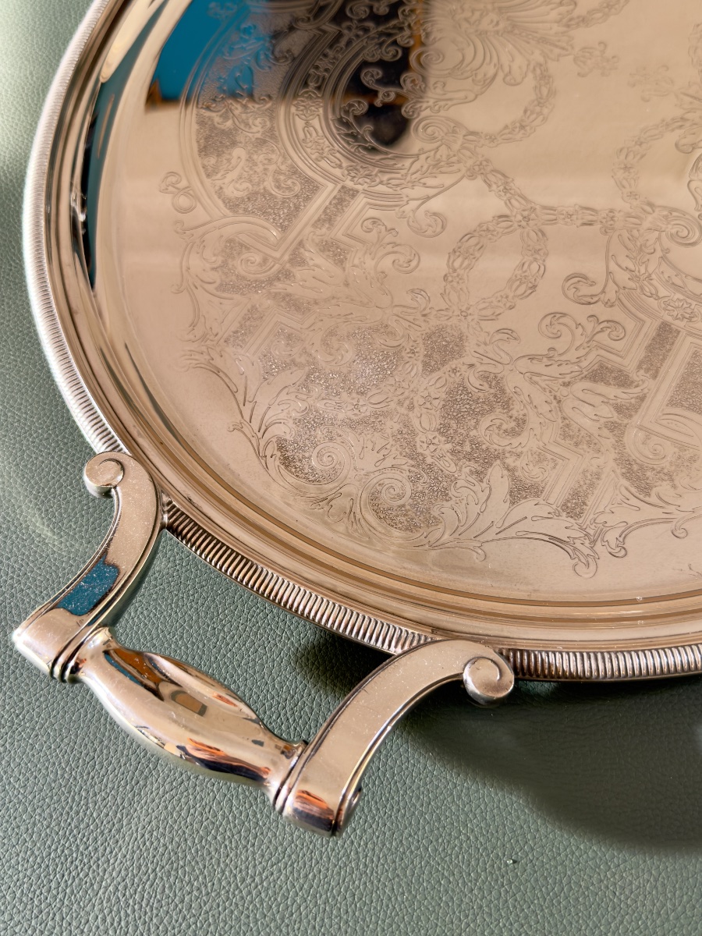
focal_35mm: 35
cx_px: 351
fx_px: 946
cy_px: 468
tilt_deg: -61.3
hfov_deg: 40.7
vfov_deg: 52.6
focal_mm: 6.76
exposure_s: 1/60
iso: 125
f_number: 1.78
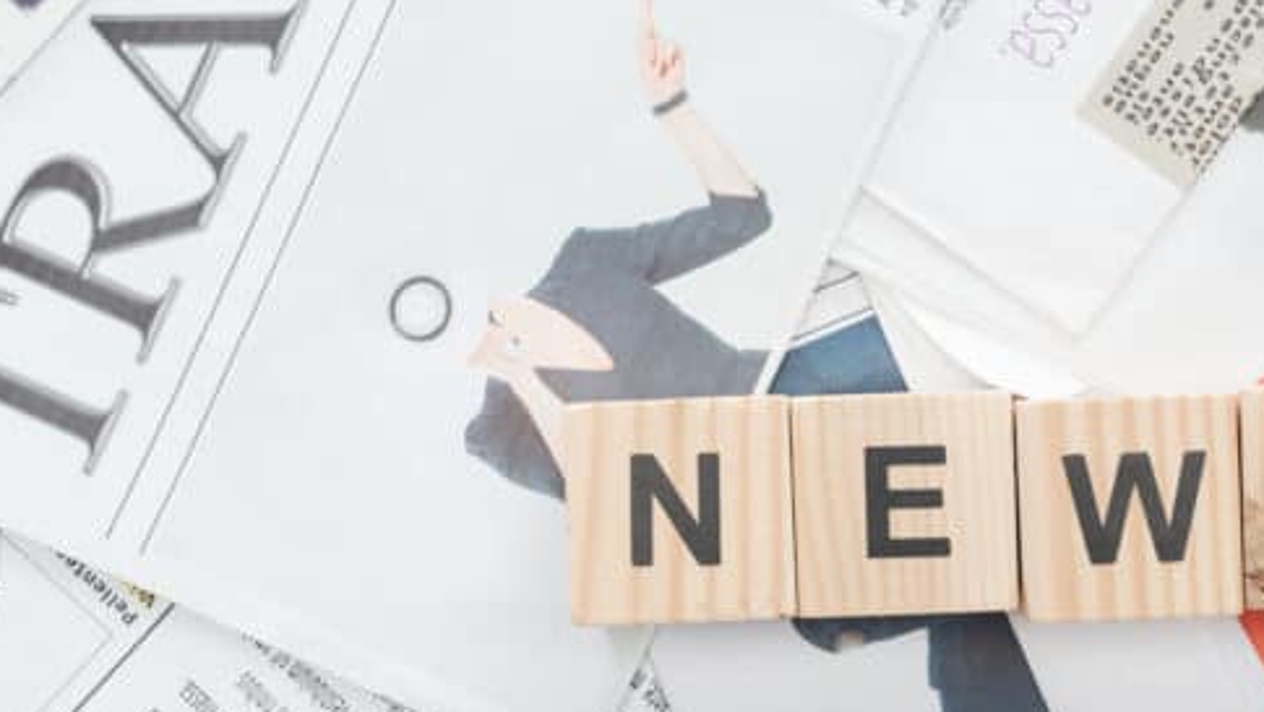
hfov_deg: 25.2
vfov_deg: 14.5
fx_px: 2782
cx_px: 988
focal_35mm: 83
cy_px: 479
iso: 125
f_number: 9
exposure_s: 1/160
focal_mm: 50
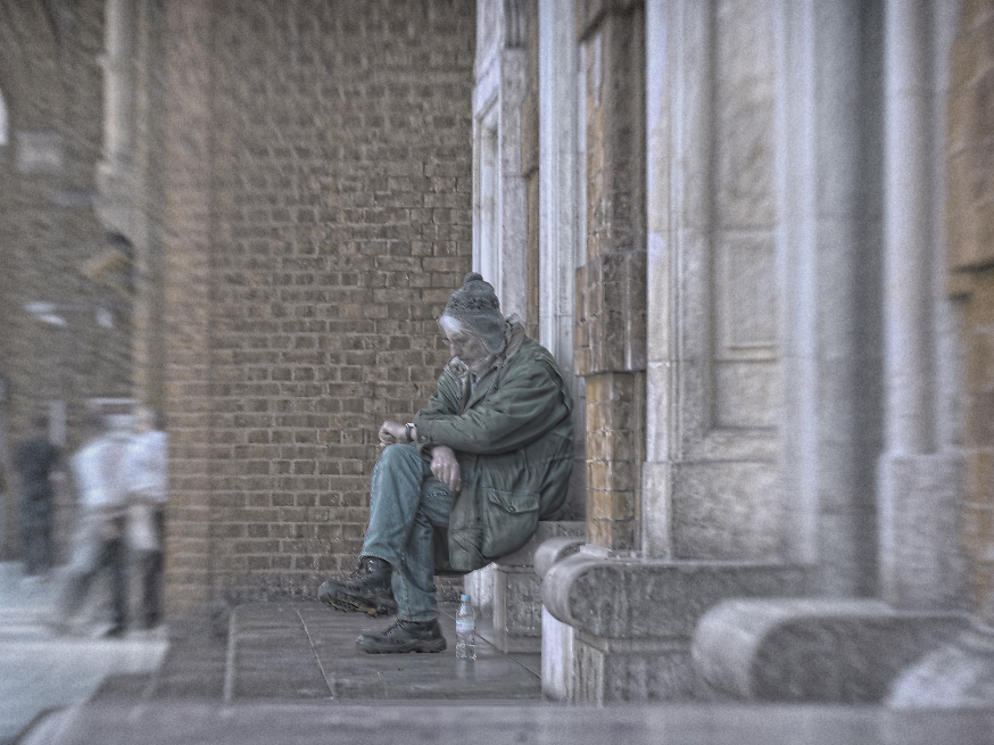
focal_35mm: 123
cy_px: 371
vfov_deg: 12.0
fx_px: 3531
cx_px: 446
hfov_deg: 16.0
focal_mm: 75
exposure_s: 1/4
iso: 200
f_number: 6.7
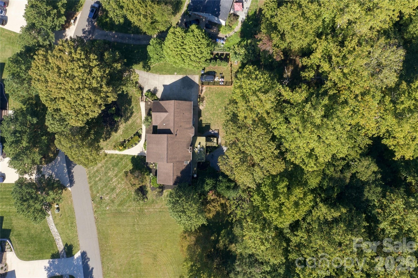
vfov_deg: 46.4
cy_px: 139
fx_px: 325
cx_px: 209
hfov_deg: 65.5
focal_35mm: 28
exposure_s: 1/100
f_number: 8
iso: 100
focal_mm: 10.3
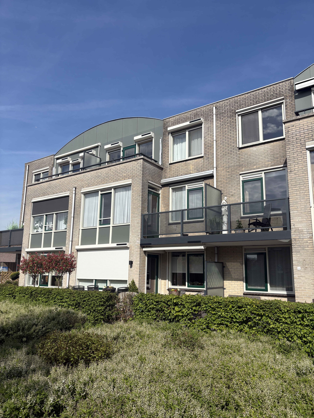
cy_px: 209
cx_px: 157
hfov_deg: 53.1
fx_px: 314
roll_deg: -1.9
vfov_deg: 67.3
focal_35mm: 26
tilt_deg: +10.5
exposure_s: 1/4950
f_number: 1.6
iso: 50
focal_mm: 5.96
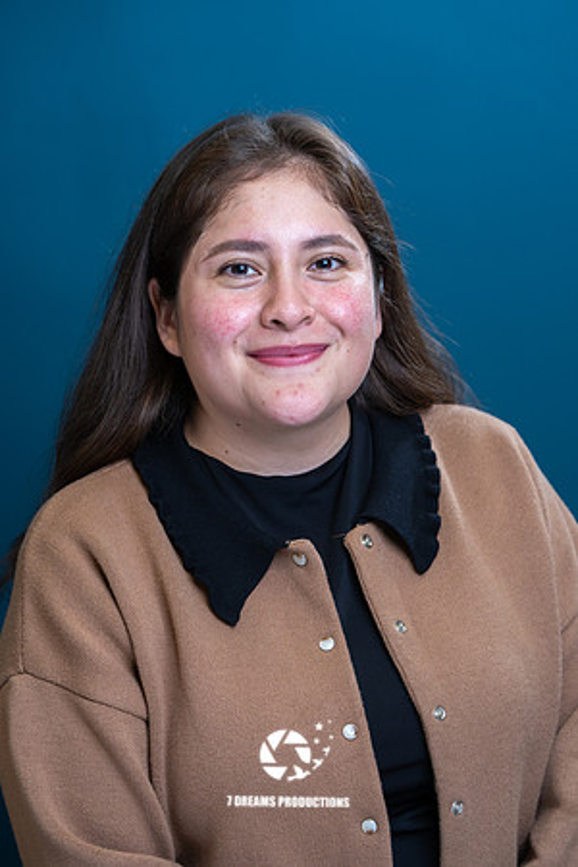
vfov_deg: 19.1
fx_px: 2577
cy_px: 434
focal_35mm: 107
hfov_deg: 12.8
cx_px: 289
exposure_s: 1/125
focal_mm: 107
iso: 320
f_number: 5
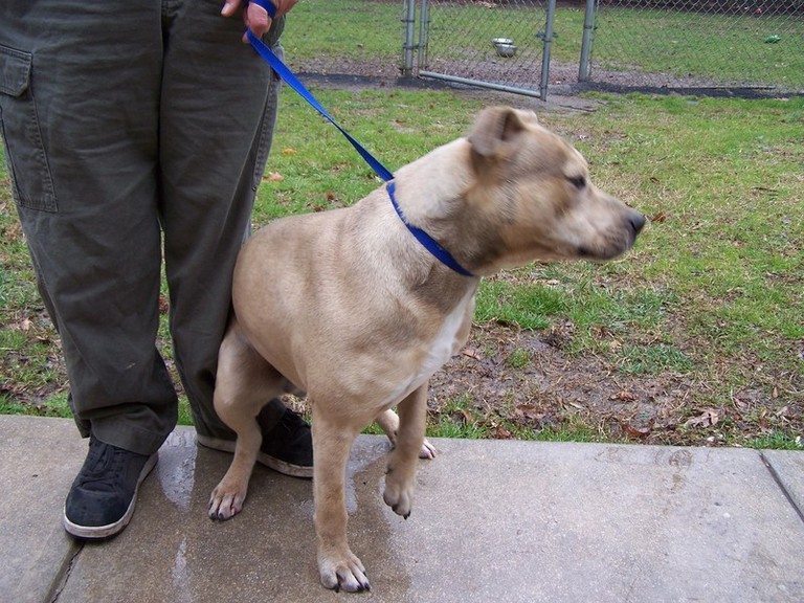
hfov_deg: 49.0
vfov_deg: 37.7
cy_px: 302
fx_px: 883
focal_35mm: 38
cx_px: 402
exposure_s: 1/60
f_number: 2.8
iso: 80
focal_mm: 6.3
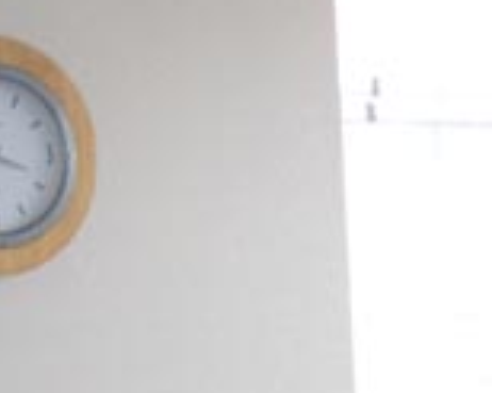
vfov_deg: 11.4
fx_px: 1892
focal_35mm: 130
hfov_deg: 14.4
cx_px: 556
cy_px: 569
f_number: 2.9
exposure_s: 1/30
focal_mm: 5.7
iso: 160
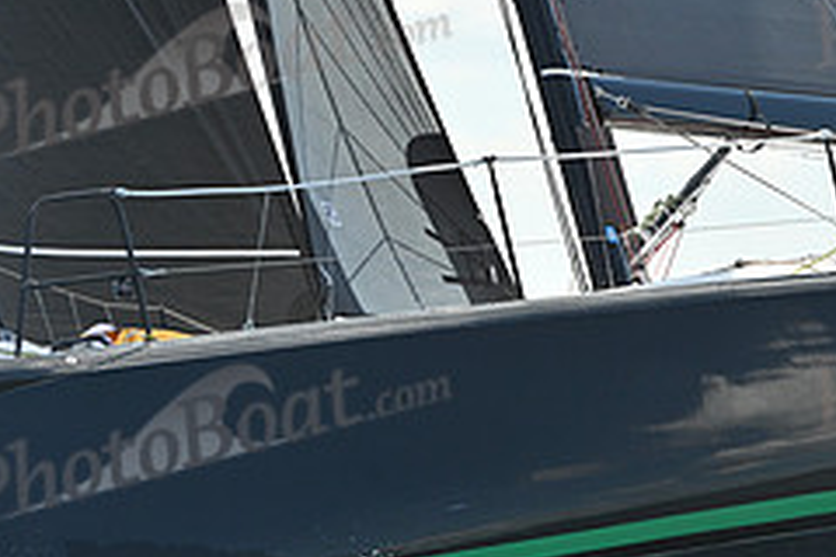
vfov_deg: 5.6
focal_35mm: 247
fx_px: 5735
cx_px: 634
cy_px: 207
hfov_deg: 8.3
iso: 250
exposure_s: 1/1250
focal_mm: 102
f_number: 6.3
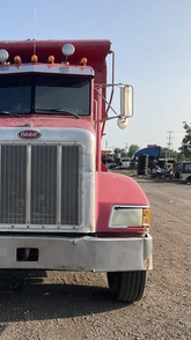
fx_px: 388
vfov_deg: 47.4
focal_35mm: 43
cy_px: 172
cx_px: 27
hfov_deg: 26.9
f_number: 1.8
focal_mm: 3
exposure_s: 1/1221
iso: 25
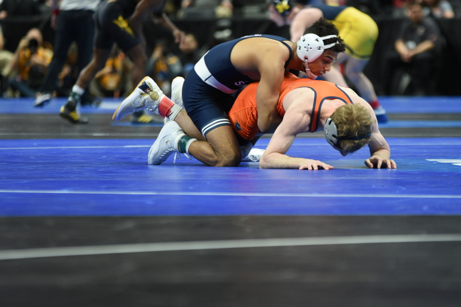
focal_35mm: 360
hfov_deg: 5.7
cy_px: 127
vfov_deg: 3.8
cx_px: 257
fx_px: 4604
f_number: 2.8
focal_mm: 185
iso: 800
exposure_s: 1/320
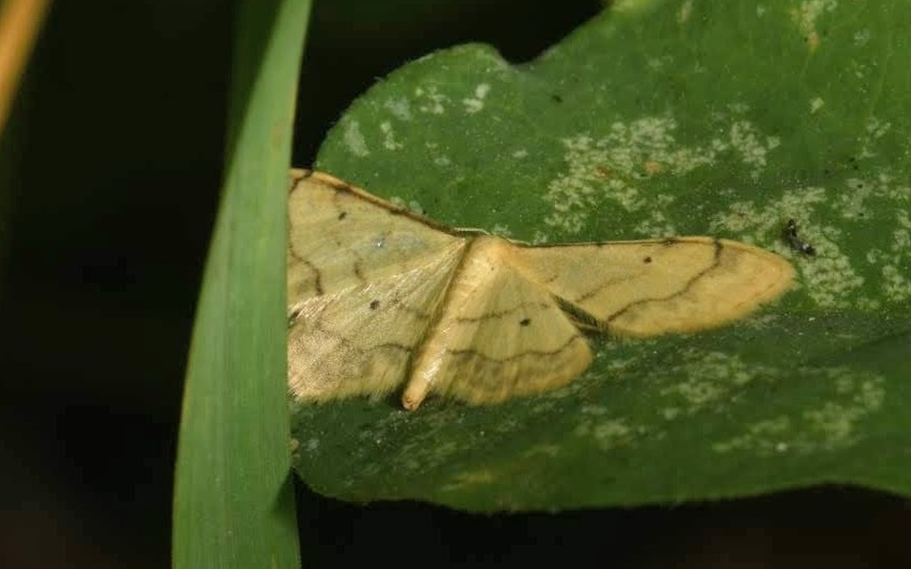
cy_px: 301
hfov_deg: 13.0
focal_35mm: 162
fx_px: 4010
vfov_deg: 8.1
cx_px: 456
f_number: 29
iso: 100
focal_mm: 105
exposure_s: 1/60
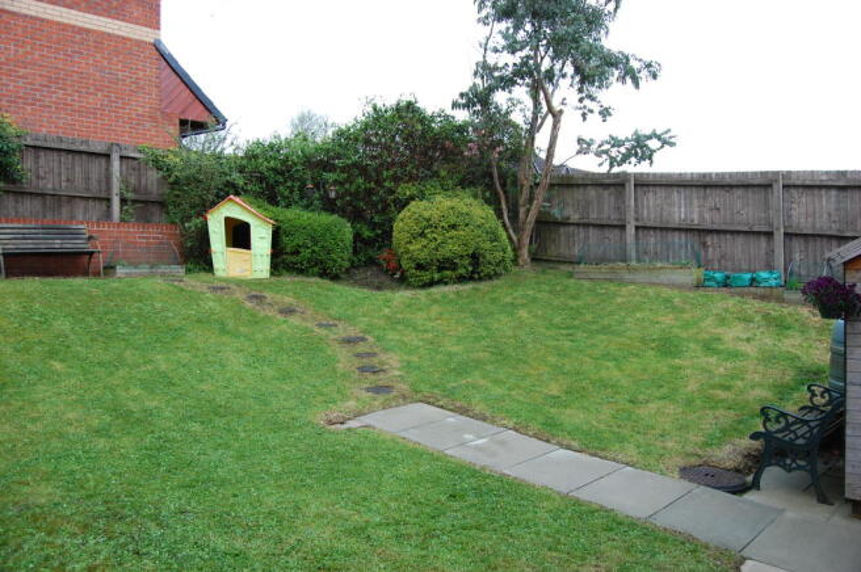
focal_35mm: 27
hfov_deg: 67.4
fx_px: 645
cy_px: 286
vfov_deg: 47.8
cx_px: 430
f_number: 5.6
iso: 280
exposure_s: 1/125
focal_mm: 18
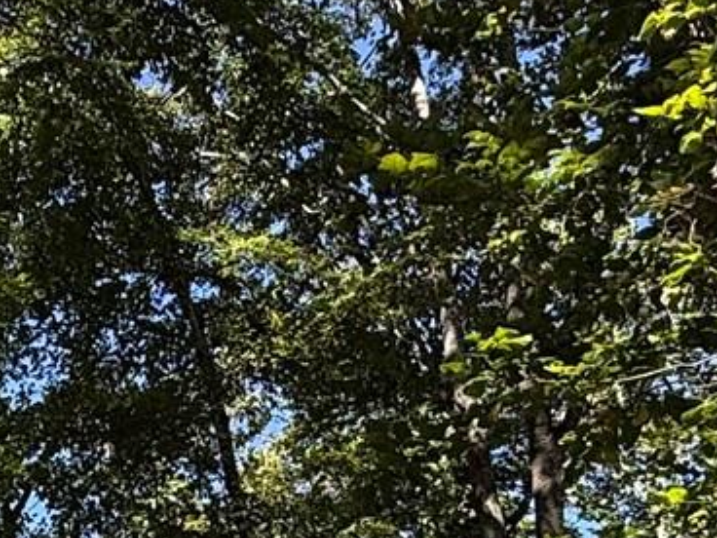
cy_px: 879
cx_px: -72
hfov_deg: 23.5
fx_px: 1616
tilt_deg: +14.1
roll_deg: -1.0
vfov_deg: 16.6
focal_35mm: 78
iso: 50
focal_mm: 2.22
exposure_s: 1/494
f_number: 2.2
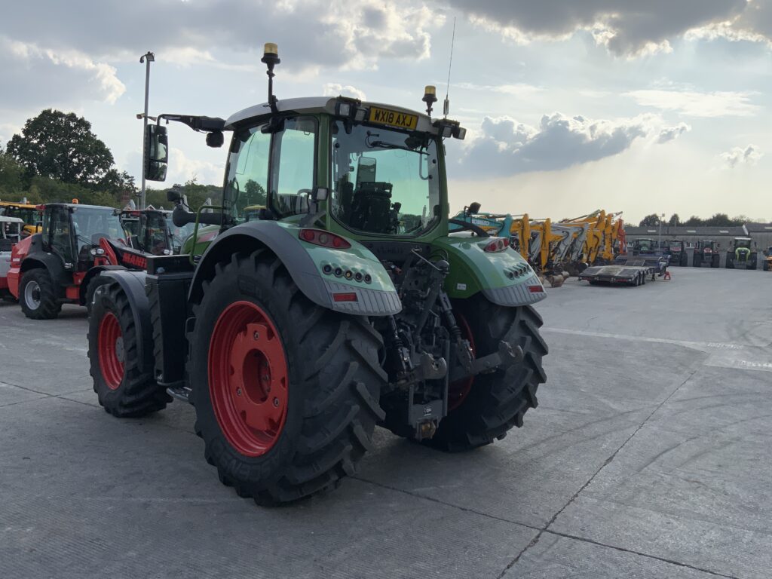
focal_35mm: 29
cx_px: 386
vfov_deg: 48.2
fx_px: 647
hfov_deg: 61.7
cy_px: 290
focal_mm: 3
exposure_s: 1/2320
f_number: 1.8
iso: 16
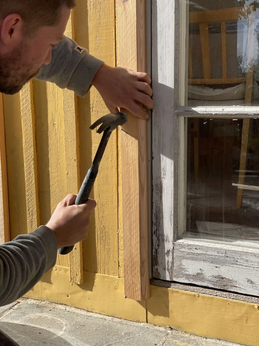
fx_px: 519
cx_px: 130
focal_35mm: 52
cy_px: 173
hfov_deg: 28.0
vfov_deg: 36.8
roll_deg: +1.1
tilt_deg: -9.5
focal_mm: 6
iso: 25
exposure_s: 1/799
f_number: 2
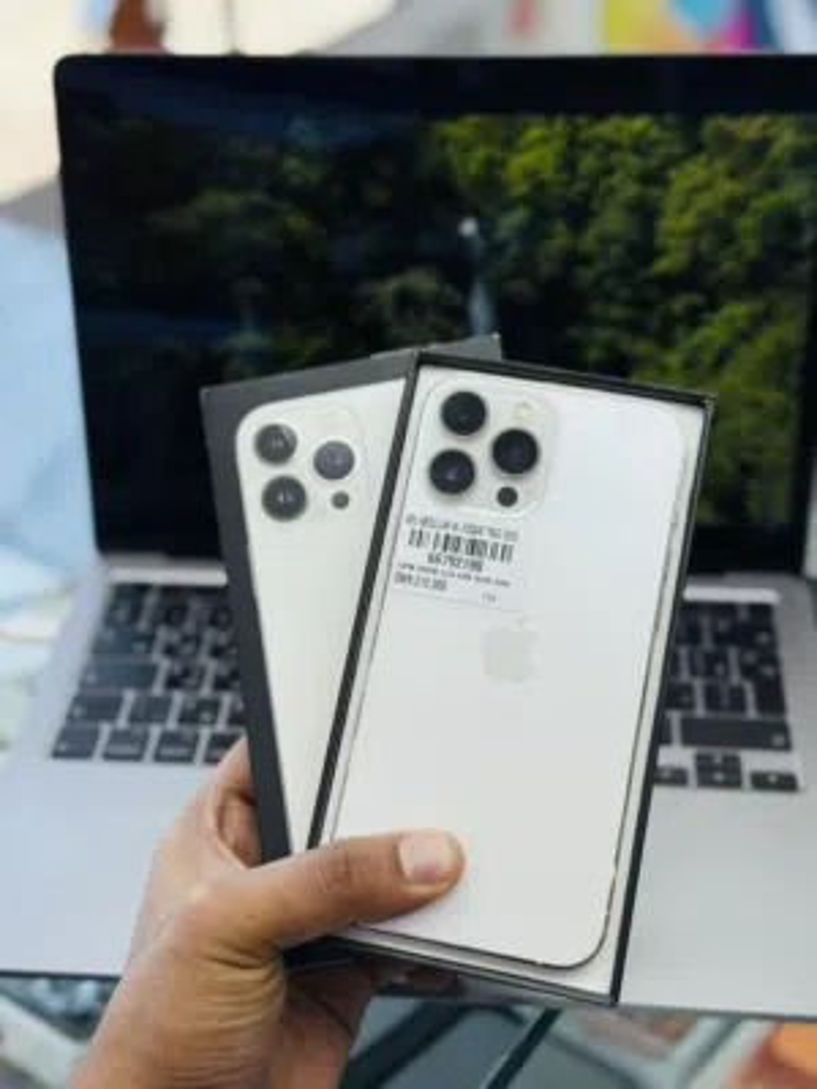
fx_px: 1511
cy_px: 544
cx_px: 408
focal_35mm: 48
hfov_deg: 30.3
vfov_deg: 39.7
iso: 64
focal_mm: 6.76
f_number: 1.78
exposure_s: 1/1818
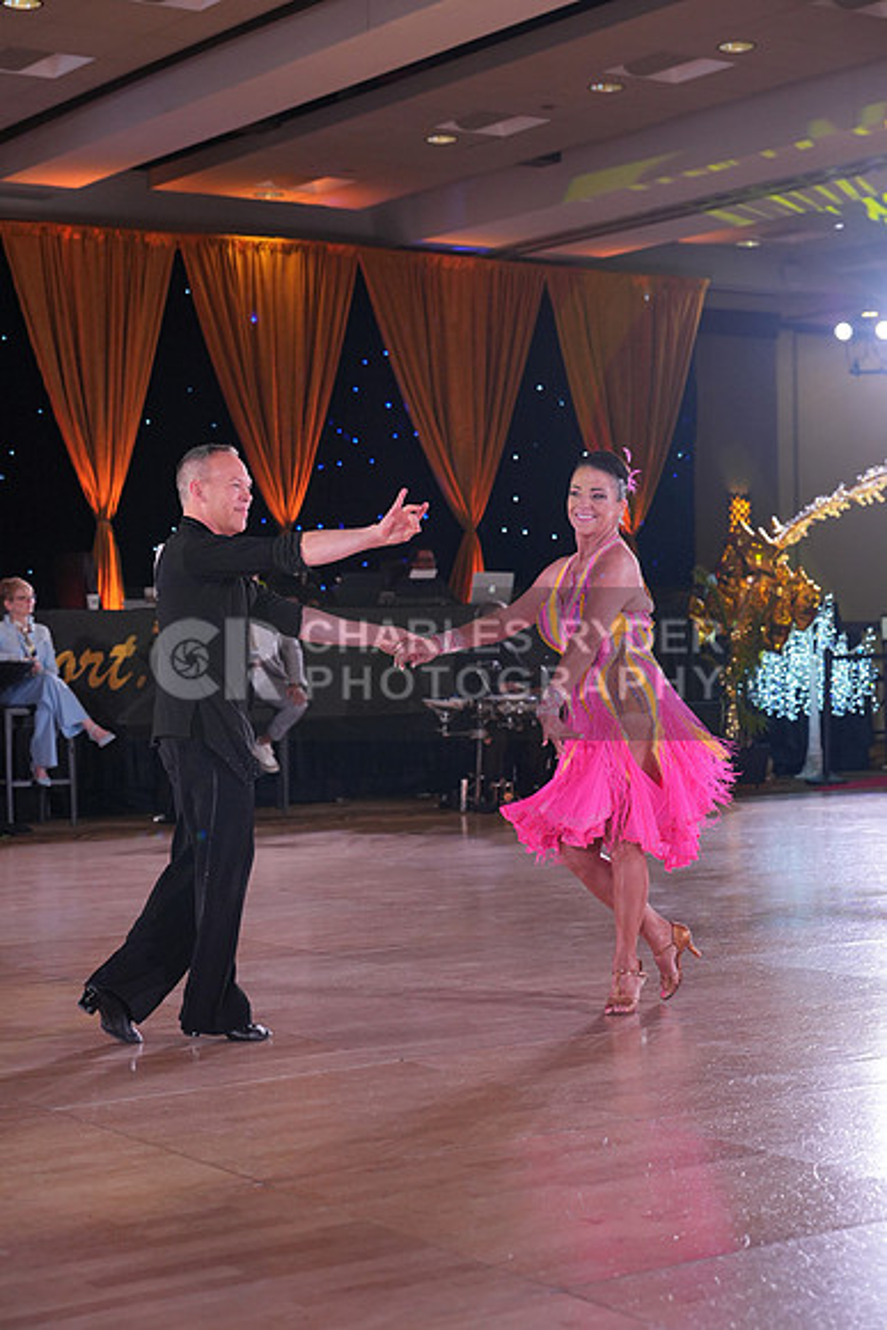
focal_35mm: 64
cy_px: 665
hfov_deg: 21.3
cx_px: 444
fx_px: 2364
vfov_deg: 31.4
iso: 1250
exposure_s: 1/400
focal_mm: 64
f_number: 4
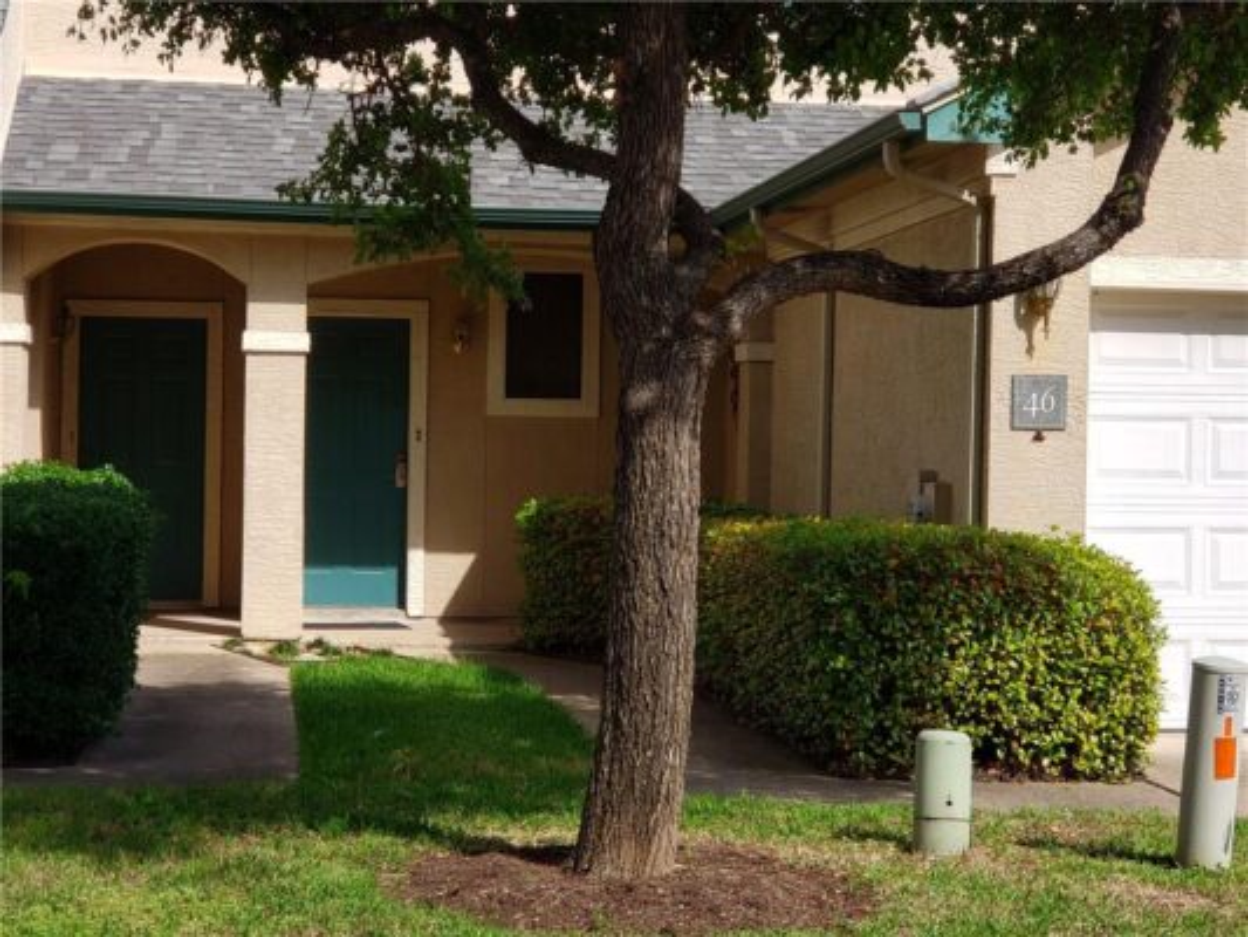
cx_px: 624
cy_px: 468
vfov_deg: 28.0
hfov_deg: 36.8
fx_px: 1875
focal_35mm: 52
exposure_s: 1/697
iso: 32
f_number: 2.4
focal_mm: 6
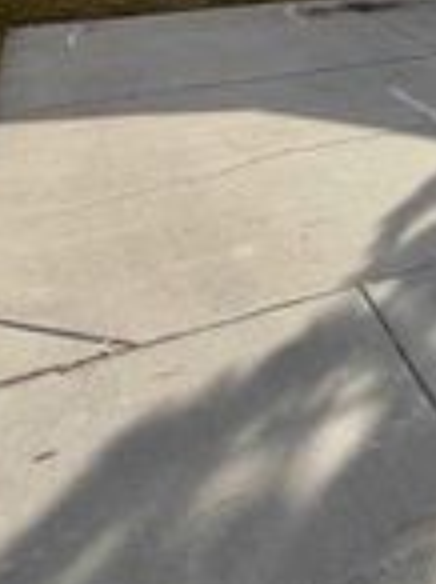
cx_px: 580
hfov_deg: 25.6
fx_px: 808
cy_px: -142
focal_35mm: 48
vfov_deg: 32.0
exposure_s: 1/1259
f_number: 2.2
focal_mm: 2.22
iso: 20
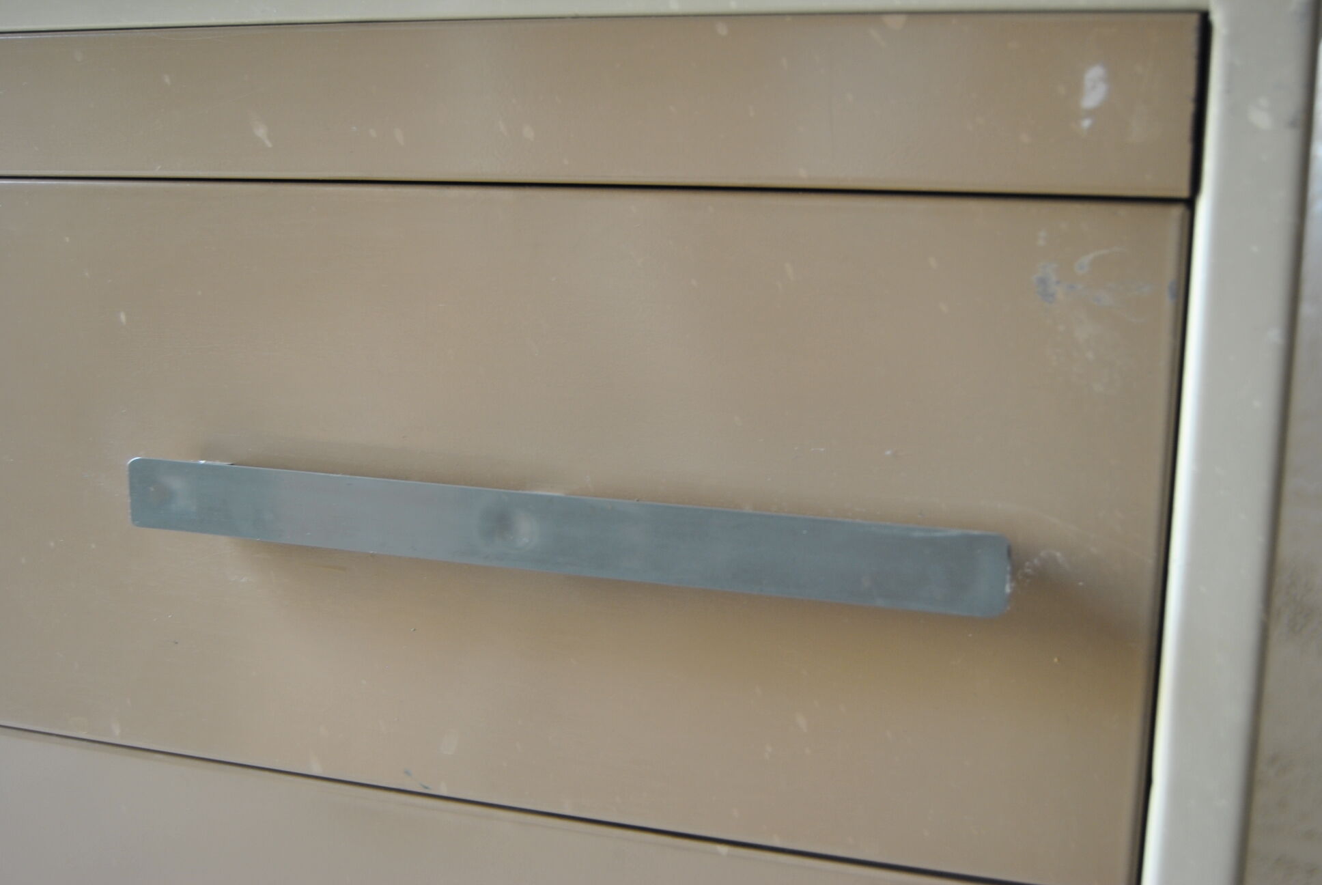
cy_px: 442
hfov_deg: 49.5
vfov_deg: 34.3
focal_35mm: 39
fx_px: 1434
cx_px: 661
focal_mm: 26
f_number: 4
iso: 200
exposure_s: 1/40
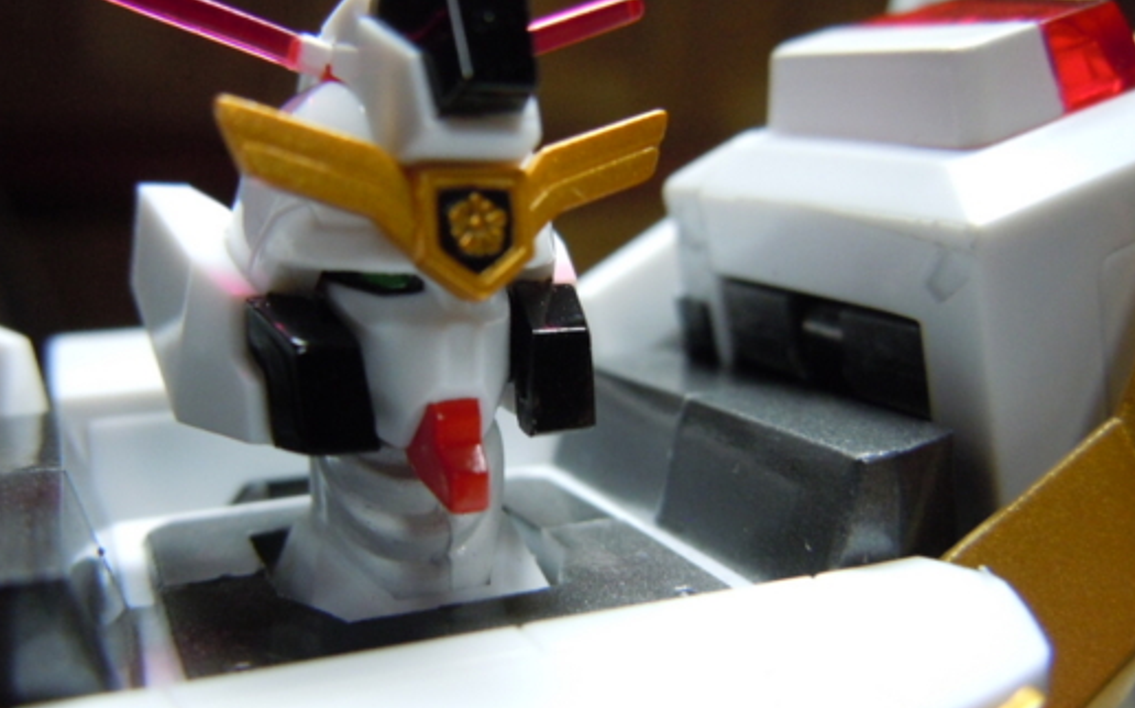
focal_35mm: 37
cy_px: 350
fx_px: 1144
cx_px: 486
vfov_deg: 34.4
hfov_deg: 52.6
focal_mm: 5.4
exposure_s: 1/60
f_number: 3.5
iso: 400
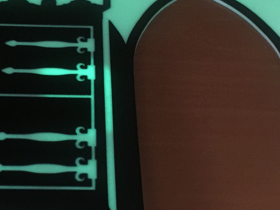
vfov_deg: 20.7
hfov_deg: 27.2
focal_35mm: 71
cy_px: 72
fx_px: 574
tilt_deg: -46.6
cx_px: 92
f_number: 2.2
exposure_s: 1/4
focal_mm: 4.15
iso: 200
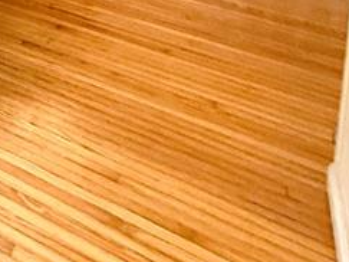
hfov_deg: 22.8
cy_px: -256
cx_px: -240
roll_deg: +0.0
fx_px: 595
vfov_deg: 17.7
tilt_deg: -6.3
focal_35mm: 59
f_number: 2.2
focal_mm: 2.22
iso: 320
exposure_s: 1/64
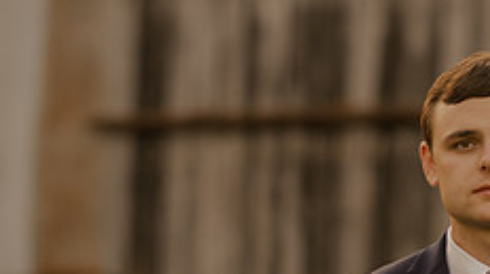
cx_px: 308
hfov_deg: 9.7
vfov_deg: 5.4
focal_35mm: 223
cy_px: 359
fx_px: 2895
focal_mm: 85
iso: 100
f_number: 1.6
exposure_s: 1/320
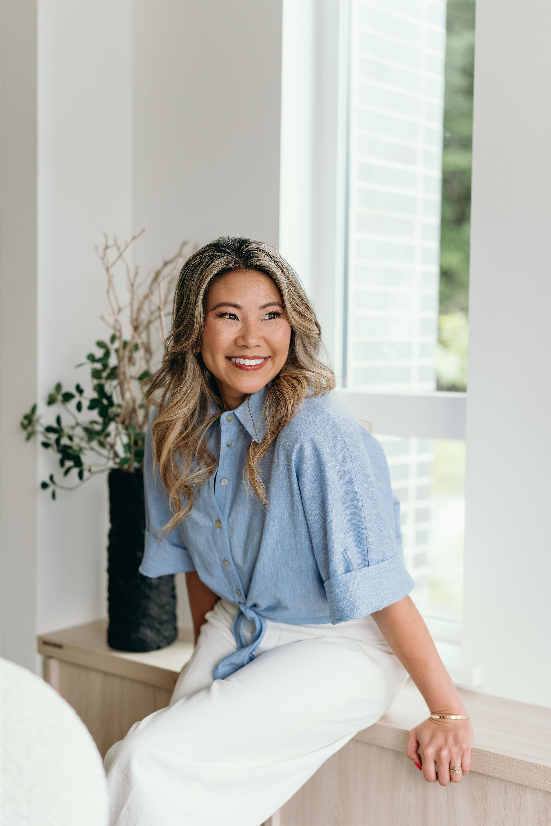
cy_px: 413
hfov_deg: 27.0
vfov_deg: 39.6
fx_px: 1148
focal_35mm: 50
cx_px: 276
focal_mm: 50
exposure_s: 1/400
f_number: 1.8
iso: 125
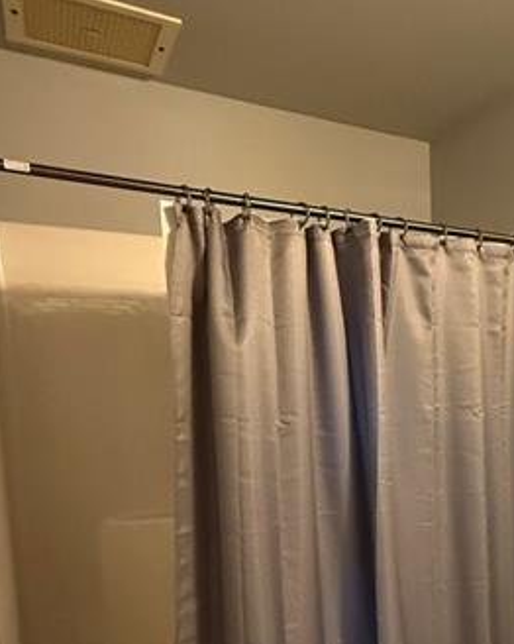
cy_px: 438
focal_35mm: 32
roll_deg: +0.8
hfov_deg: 42.0
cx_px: 463
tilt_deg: -6.6
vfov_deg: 54.4
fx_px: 609
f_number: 2.2
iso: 800
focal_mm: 2.22
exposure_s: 1/60
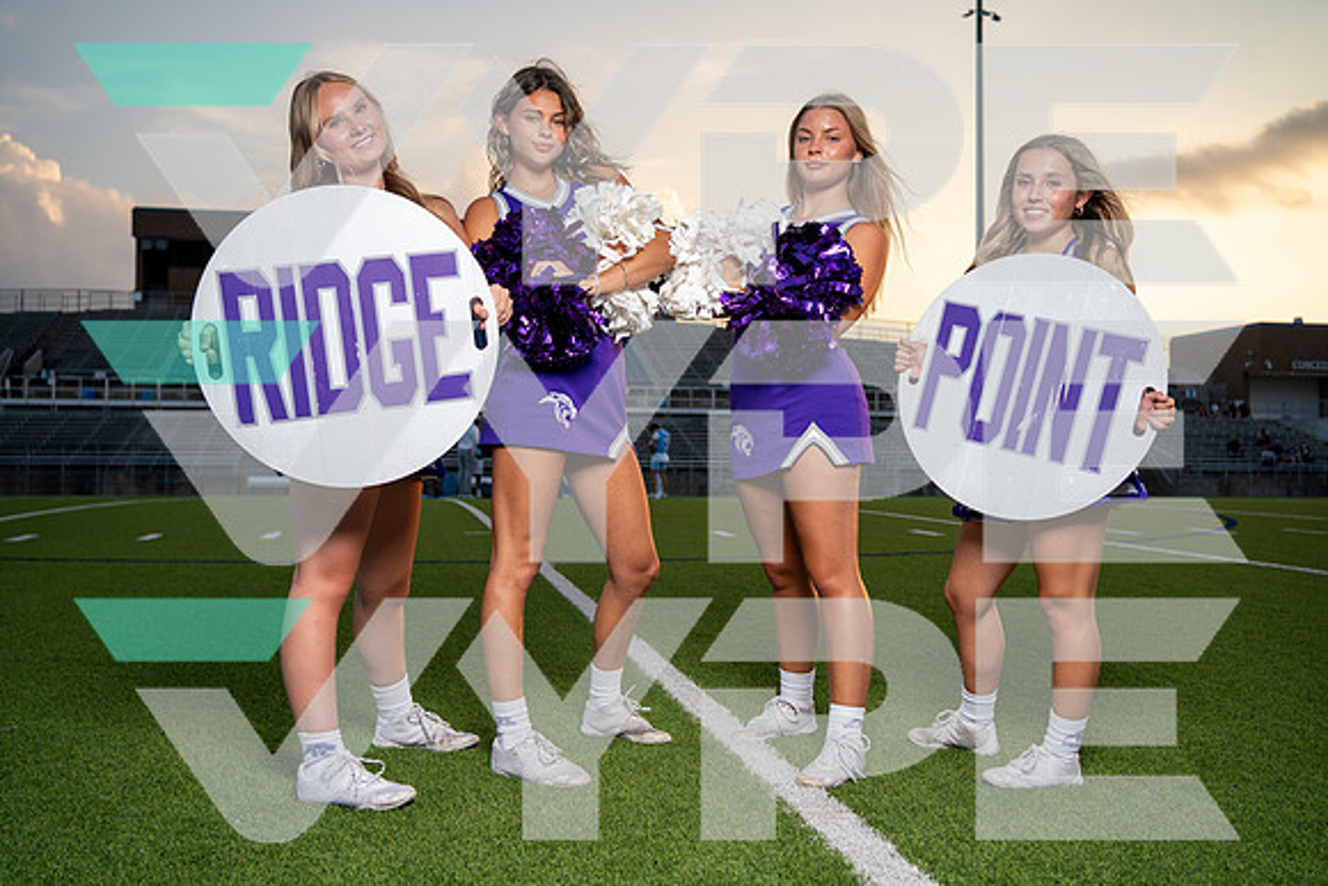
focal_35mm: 35
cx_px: 664
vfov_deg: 37.9
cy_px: 443
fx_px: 1291
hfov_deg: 54.4
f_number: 4
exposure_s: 1/250
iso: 400
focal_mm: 35
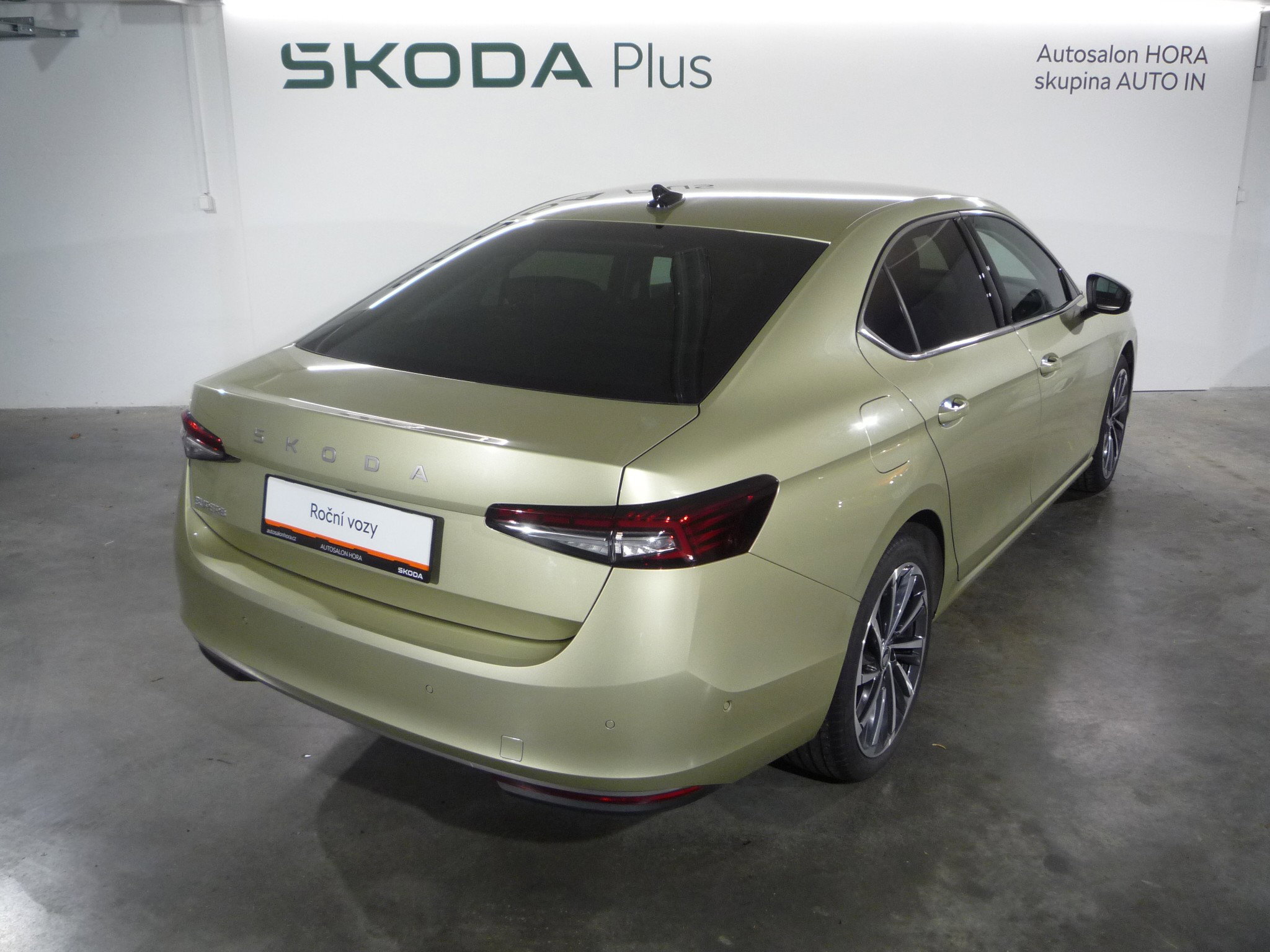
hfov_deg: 60.0
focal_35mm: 30
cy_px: 476
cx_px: 635
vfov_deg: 46.8
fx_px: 1101
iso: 200
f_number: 3.3
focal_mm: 5.2
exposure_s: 1/30
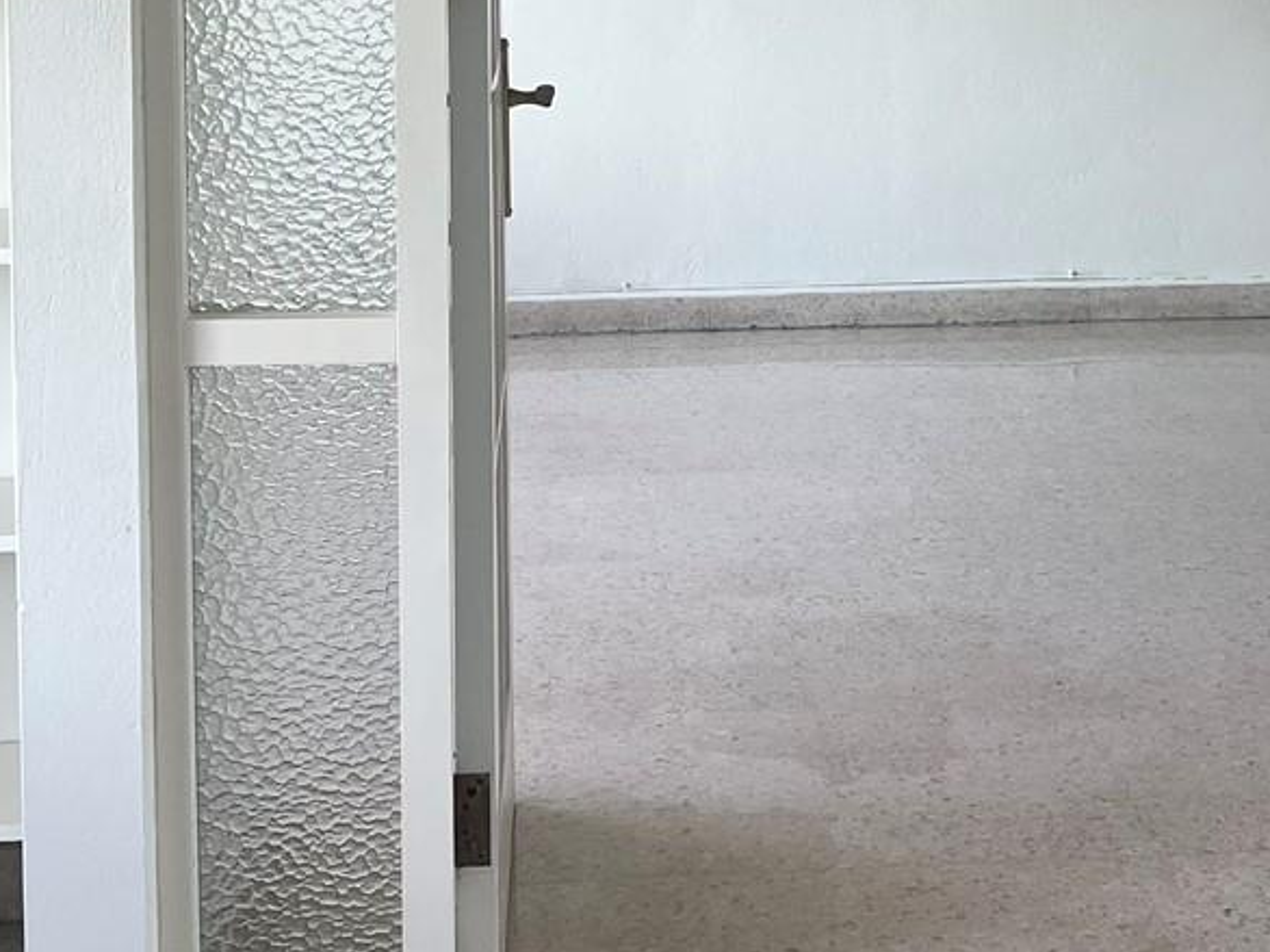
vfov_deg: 19.8
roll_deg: +0.4
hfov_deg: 27.4
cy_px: -104
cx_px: 756
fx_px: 2604
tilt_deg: -4.1
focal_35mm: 71
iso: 40
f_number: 1.5
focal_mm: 5.7
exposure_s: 1/236
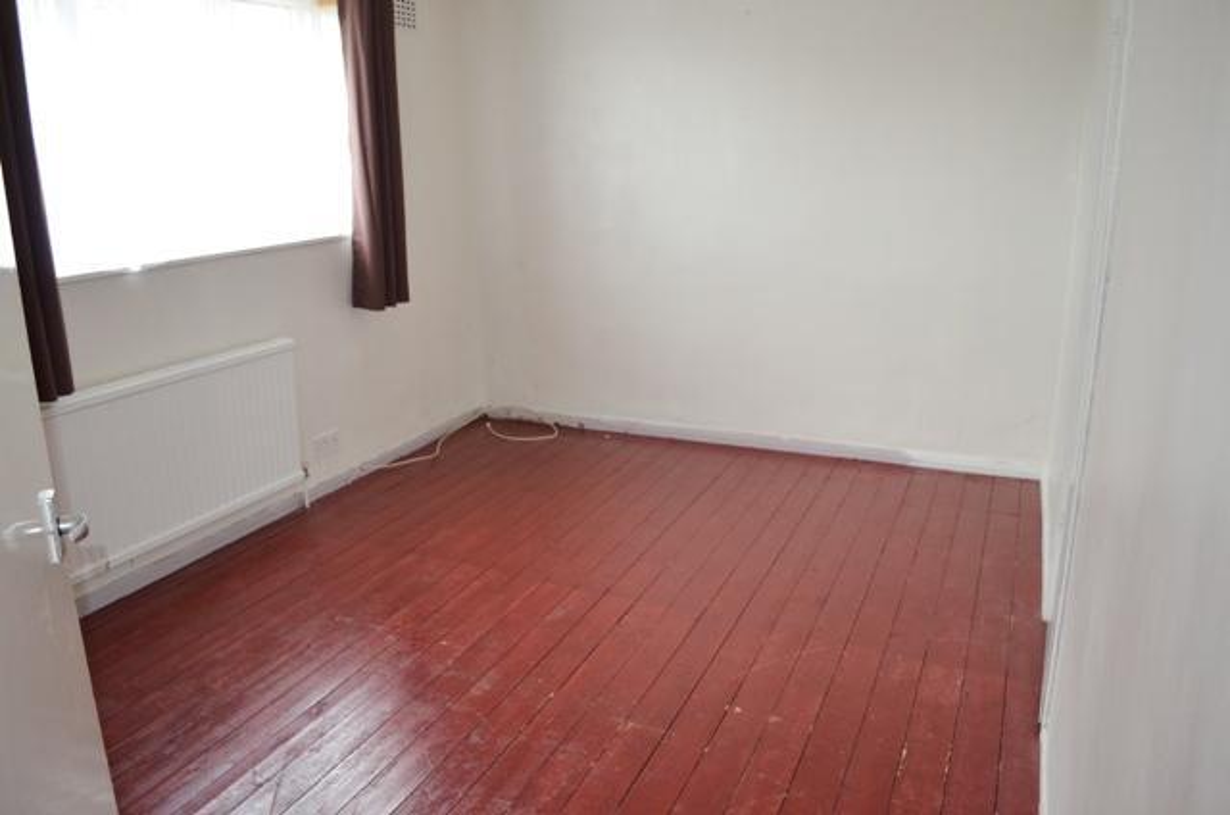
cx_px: 615
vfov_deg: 47.7
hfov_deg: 67.5
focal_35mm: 27
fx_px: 921
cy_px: 408
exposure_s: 1/60
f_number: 3.5
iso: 1400
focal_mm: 18
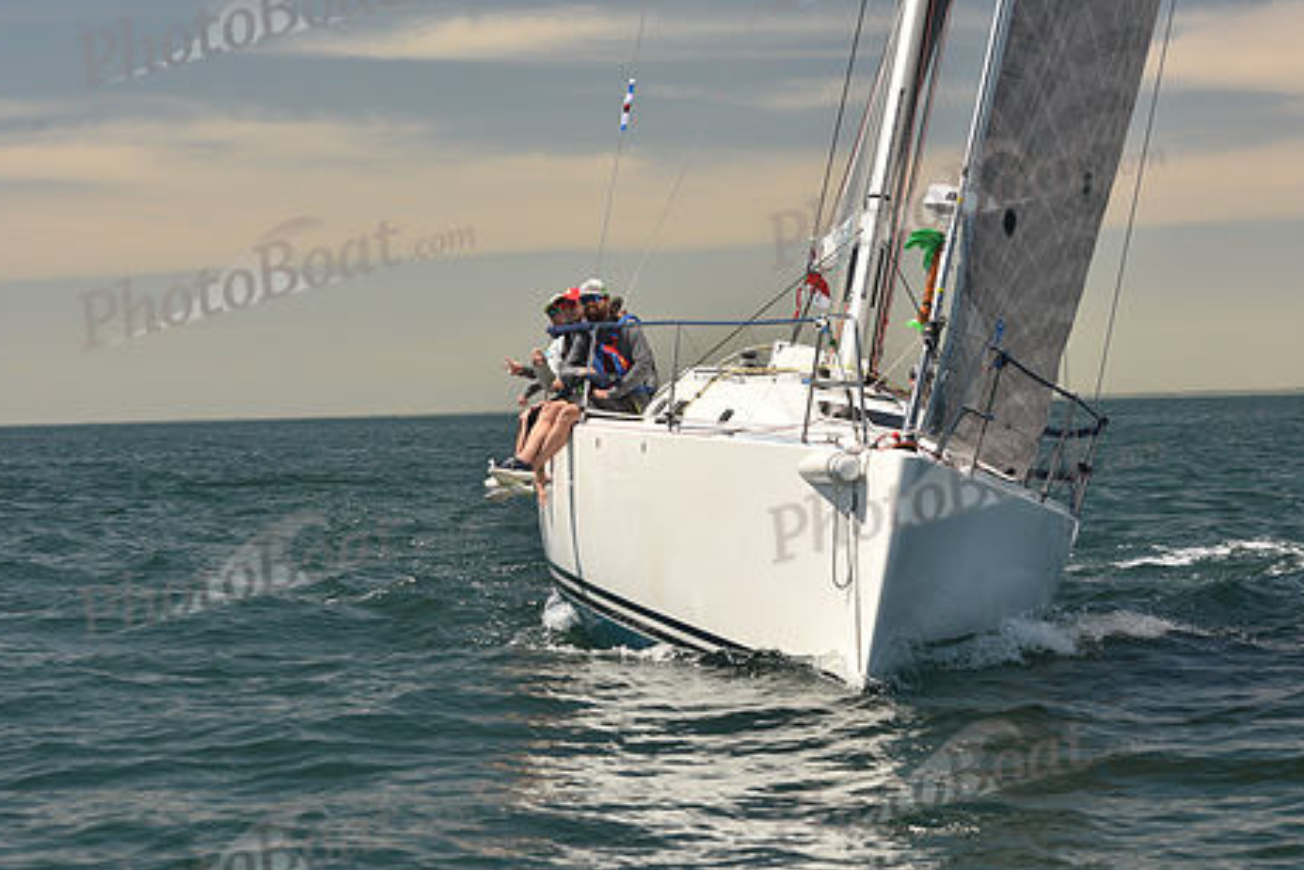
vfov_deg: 13.3
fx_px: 3731
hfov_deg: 19.8
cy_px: 383
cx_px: 624
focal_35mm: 103
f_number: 5
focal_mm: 82
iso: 250
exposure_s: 1/800
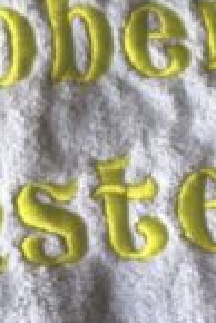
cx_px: 38
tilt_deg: -70.8
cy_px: 13
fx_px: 745
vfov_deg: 23.6
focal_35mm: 83
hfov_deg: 16.4
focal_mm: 4.15
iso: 25
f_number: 2.2
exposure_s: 1/50
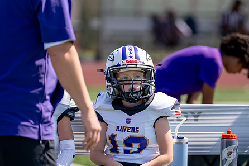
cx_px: 145
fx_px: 2109
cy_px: 105
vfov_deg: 4.5
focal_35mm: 305
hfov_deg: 6.8
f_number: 2.8
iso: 200
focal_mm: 200
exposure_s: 1/2000
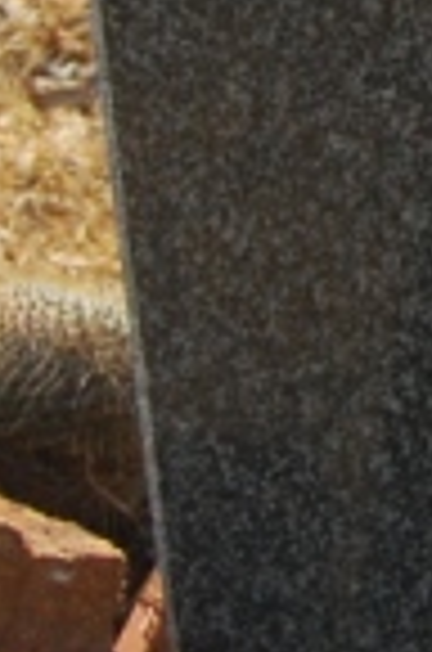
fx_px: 4992
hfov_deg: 4.7
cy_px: -425
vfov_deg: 7.3
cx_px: 1332
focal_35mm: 276
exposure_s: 1/500
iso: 400
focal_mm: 26
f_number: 7.1
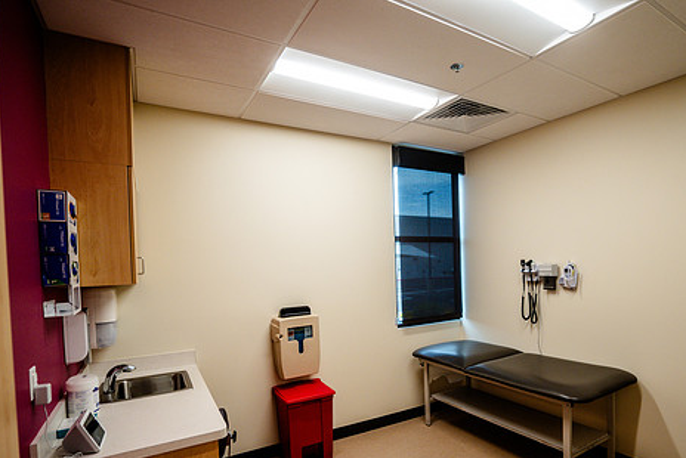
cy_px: 274
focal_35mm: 20
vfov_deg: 61.5
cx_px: 410
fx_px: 381
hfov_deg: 83.0
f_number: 4
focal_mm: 16
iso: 1000
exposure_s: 1/160
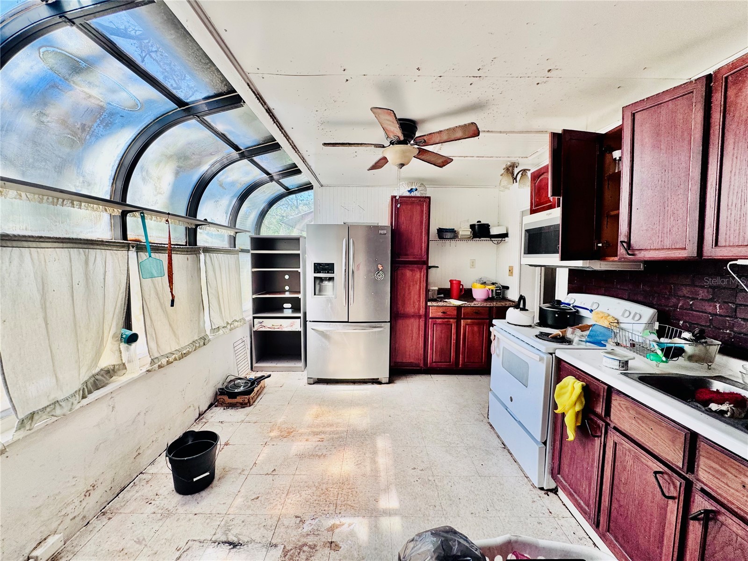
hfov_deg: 102.1
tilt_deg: -4.3
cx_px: 374
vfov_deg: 85.7
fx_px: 303
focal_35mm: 14
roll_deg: +0.4
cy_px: 280
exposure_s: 1/99
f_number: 2.2
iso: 64
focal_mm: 2.22
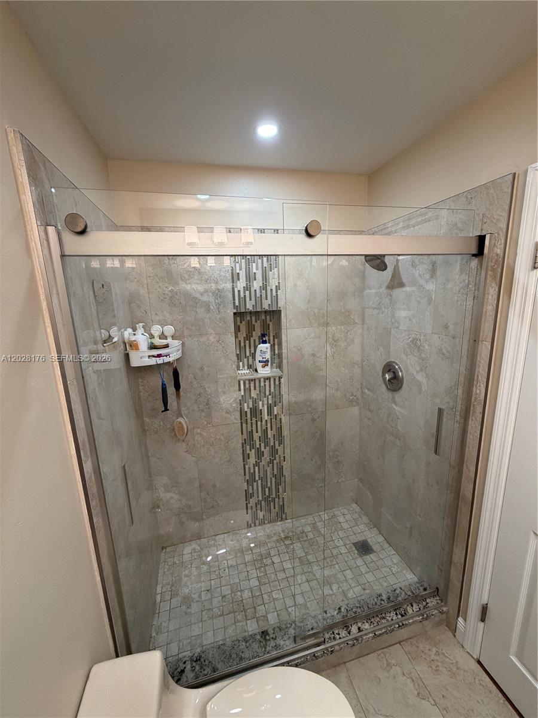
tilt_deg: -11.8
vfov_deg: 102.1
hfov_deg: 85.7
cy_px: 359
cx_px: 269
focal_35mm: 14
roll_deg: +2.5
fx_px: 290
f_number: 2.2
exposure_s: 1/120
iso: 200
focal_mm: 2.22
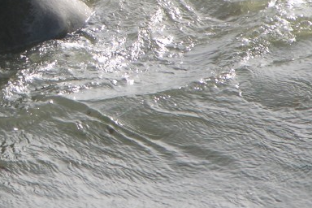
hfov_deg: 2.7
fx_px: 6733
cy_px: 2
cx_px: -6
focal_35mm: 777
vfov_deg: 1.8
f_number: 4.7
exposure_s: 1/170
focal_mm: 71.2
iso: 50
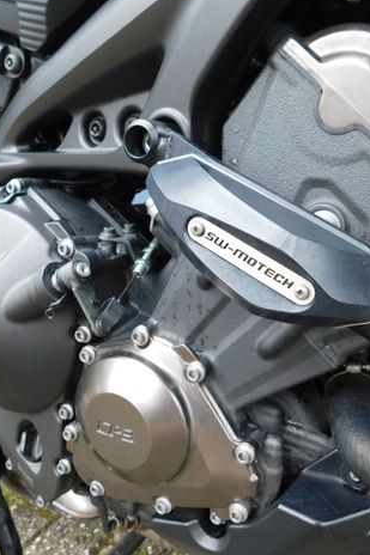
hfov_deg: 39.9
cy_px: 269
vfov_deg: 57.2
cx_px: 200
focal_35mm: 33
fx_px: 509
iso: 125
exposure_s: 1/50
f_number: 3
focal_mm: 4
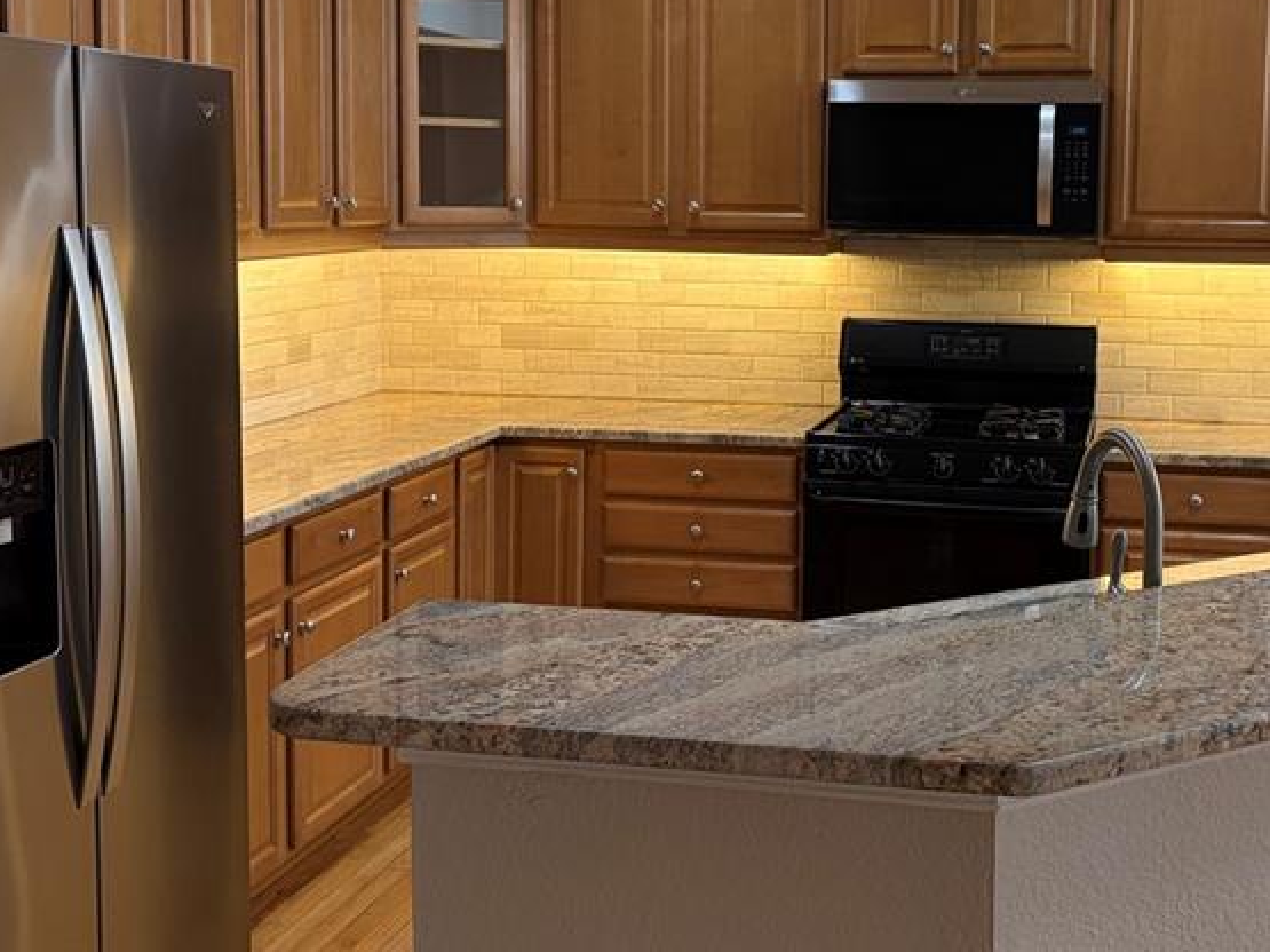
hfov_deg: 39.4
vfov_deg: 30.1
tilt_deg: -3.3
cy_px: 330
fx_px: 1761
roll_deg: -0.6
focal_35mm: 48
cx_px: 796
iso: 160
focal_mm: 5.96
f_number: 1.6
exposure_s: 1/60
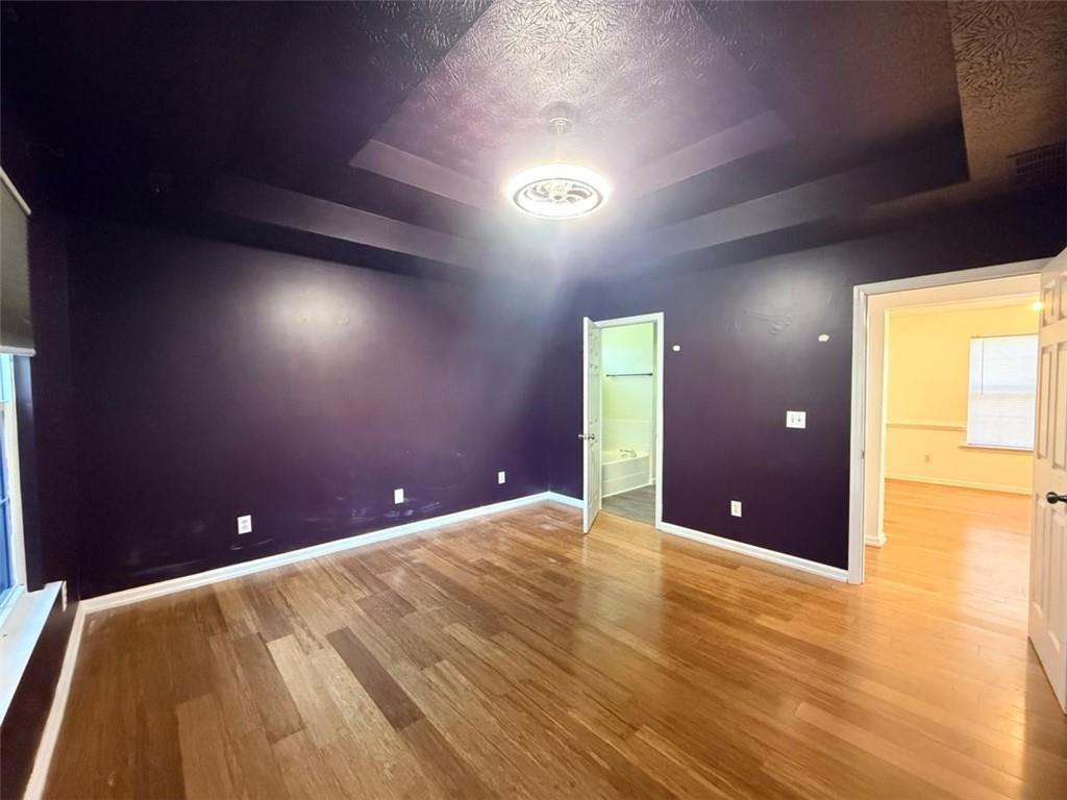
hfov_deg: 102.1
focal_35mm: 14
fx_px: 432
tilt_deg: -1.0
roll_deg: +0.2
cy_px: 400
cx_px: 534
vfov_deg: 85.7
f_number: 2.2
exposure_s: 1/60
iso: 1250
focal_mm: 2.22
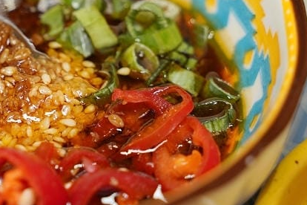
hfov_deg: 11.7
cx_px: 15
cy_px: 57
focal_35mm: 174
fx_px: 1484
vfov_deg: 7.9
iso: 160
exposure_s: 1/60
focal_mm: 60
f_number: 4
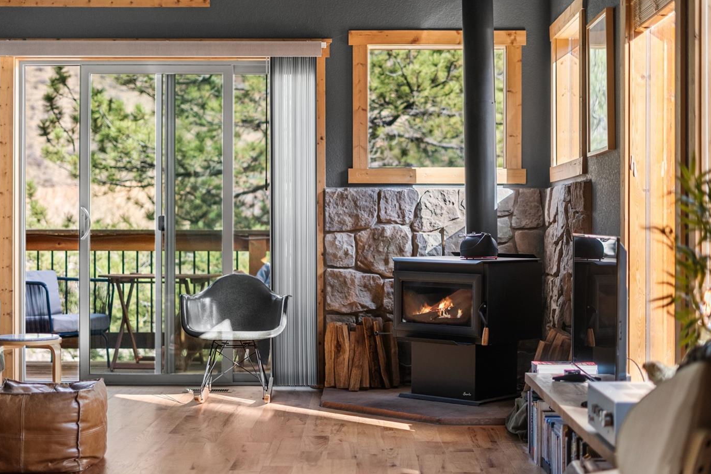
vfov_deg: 23.4
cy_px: 246
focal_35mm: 58
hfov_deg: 34.5
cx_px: 360
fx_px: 1145
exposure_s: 1/400
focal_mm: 50
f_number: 1.8
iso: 400
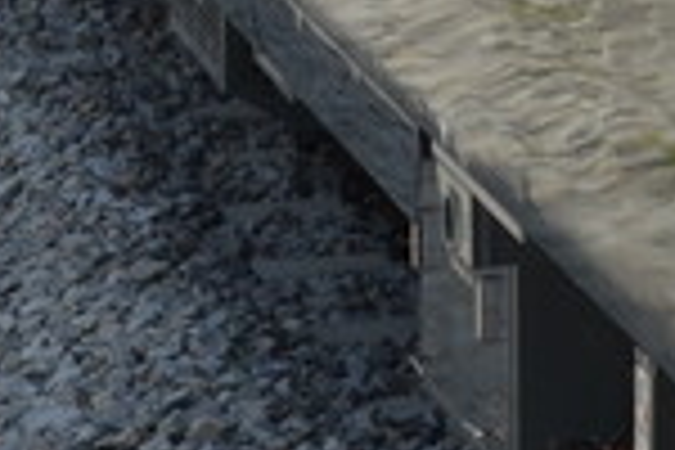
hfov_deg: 8.3
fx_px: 4312
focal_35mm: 230
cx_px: 1588
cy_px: -454
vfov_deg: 5.8
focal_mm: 24
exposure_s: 1/200
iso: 100
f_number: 9
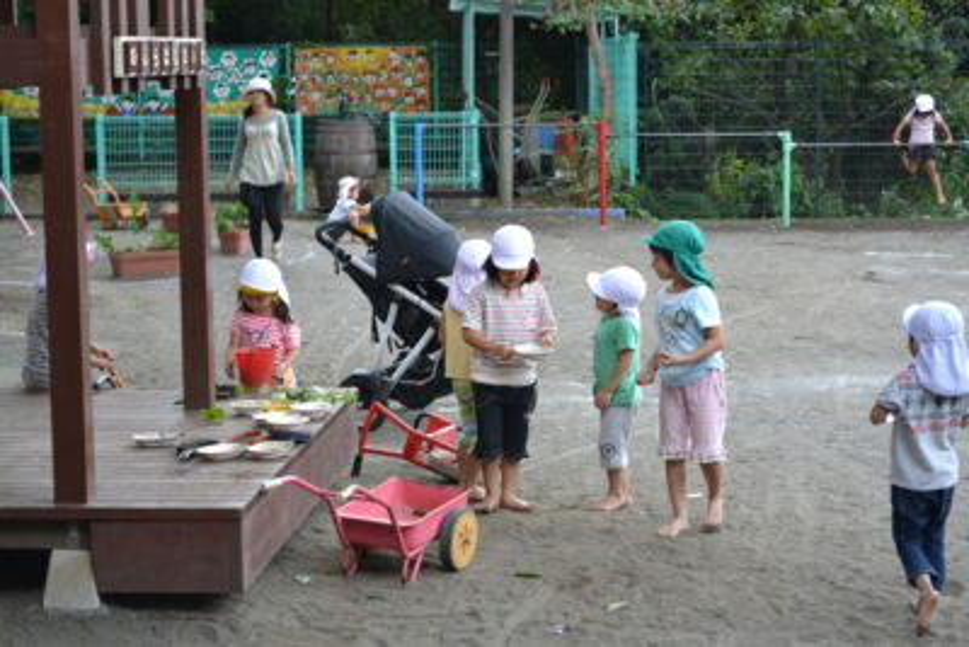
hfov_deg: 24.6
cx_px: 484
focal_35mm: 82
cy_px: 324
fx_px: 2221
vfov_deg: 16.6
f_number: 5.6
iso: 360
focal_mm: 55
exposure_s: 1/125
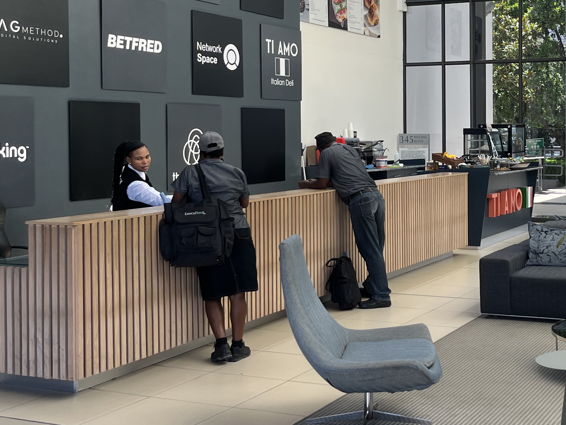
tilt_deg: +0.8
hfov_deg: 34.4
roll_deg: -0.3
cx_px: 457
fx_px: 883
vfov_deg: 26.9
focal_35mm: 54
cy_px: 137
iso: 32
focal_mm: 5.1
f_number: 1.6
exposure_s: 1/137
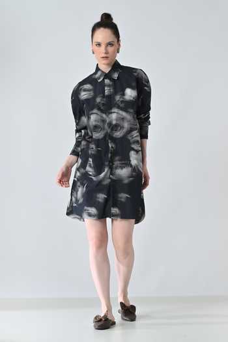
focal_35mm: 68
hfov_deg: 20.0
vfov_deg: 29.7
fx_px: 646
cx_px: 114
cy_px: 171
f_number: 8
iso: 200
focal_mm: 68
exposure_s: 1/160
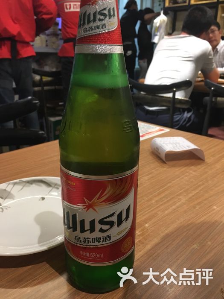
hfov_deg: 48.2
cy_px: 150
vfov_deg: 61.7
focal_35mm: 29
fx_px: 250
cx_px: 112
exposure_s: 1/25
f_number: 2.2
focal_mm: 4.15
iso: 200
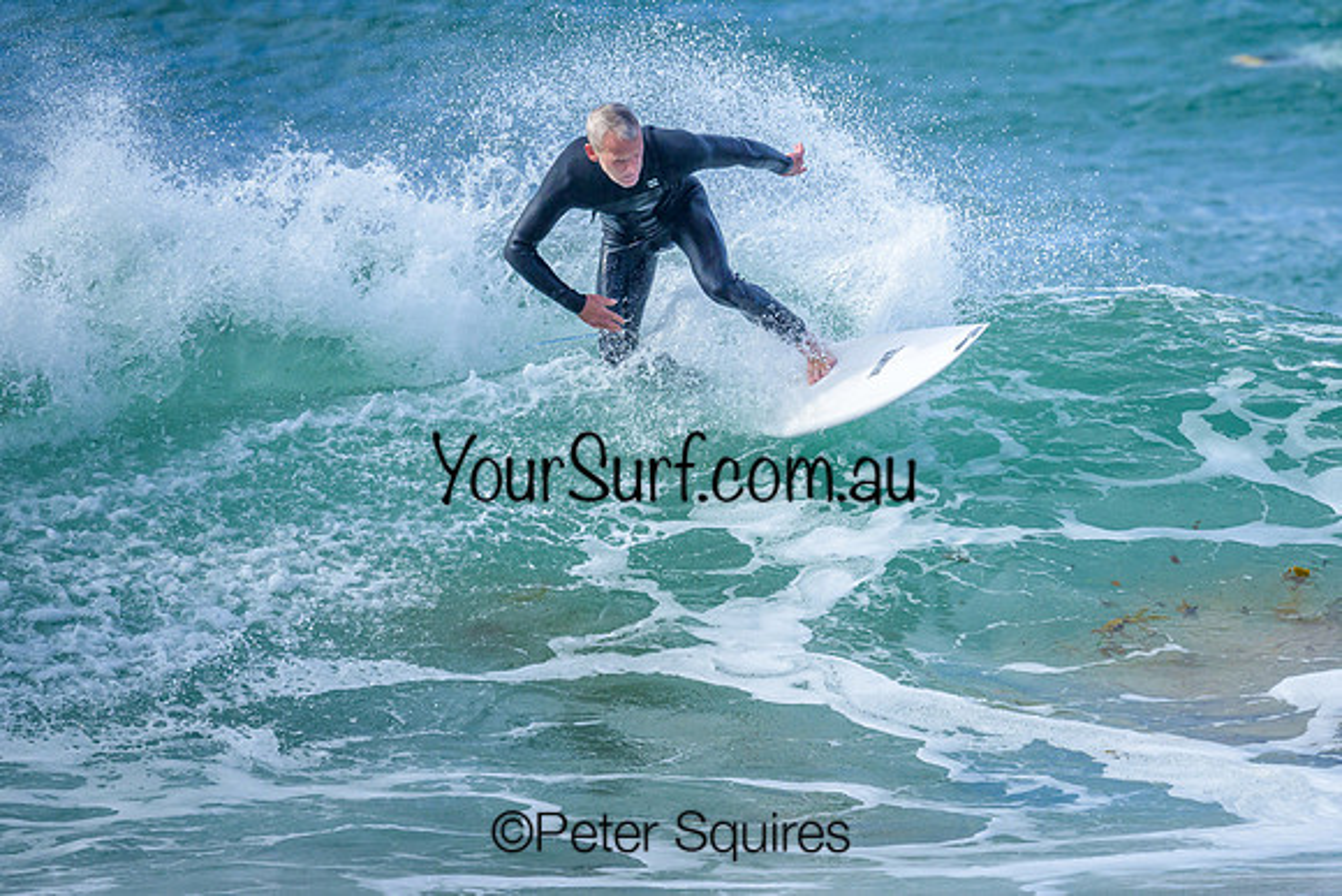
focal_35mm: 1091
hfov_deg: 1.9
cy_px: 326
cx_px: 915
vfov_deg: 1.3
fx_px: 40684
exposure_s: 1/2000
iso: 400
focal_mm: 800
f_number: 6.3
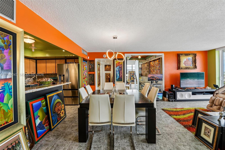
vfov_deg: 81.2
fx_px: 87
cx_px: 112
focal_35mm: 14
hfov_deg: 104.3
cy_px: 75
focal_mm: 14
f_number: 9
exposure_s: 1/6
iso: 200
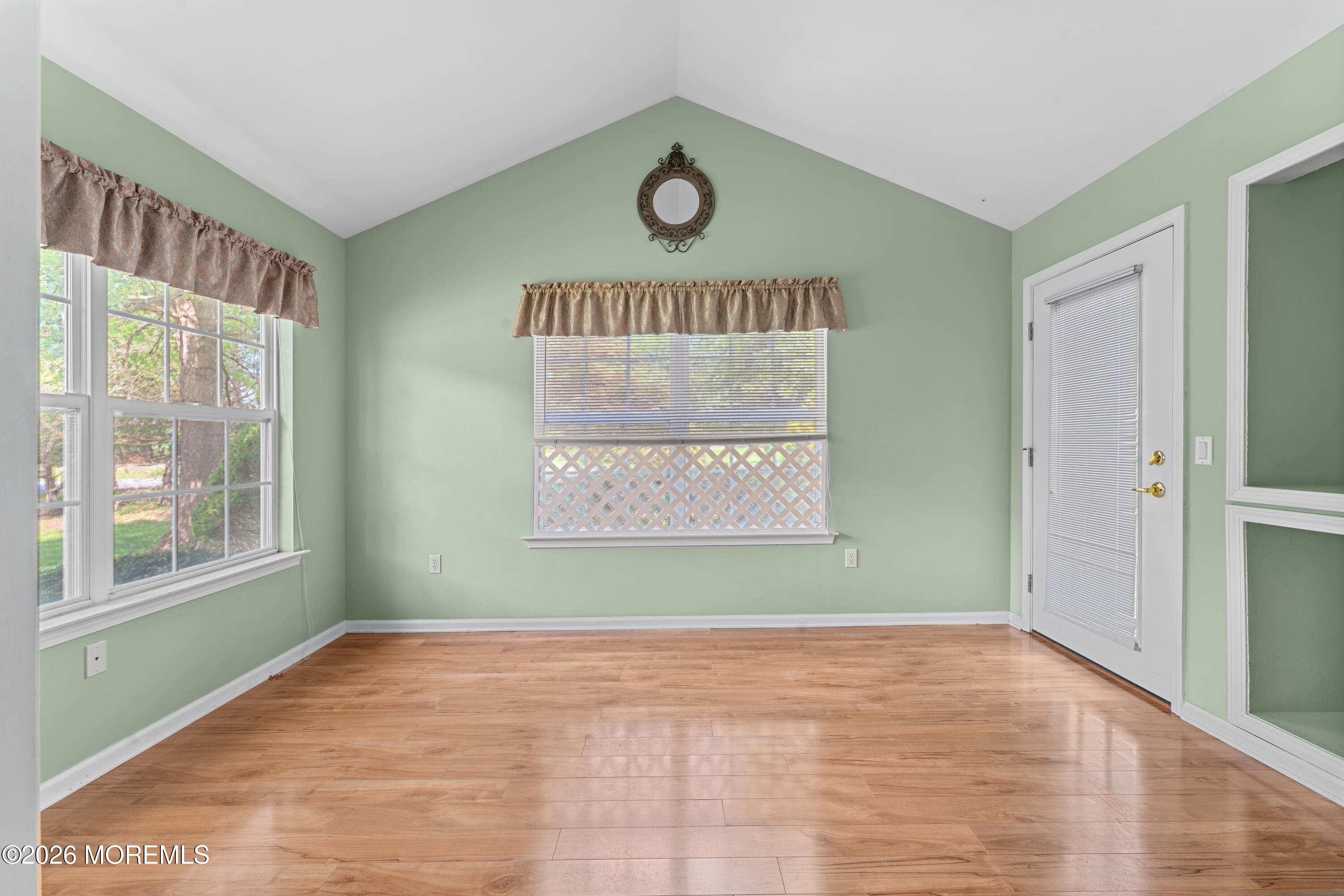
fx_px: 523
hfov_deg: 104.2
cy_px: 448
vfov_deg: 81.2
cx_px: 672
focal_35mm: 14
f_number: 11
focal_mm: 14
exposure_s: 1/2.5
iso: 100
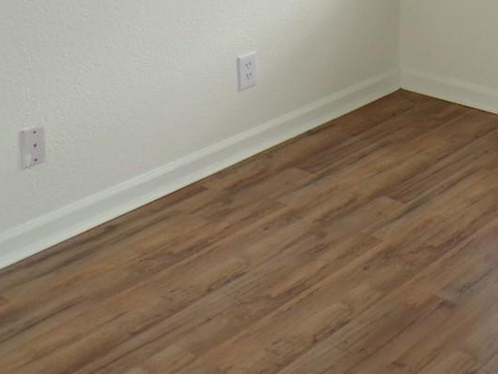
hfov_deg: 25.3
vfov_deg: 19.1
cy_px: -101
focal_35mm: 72
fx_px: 1036
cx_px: 533
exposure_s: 1/25
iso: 200
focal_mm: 4.3
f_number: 3
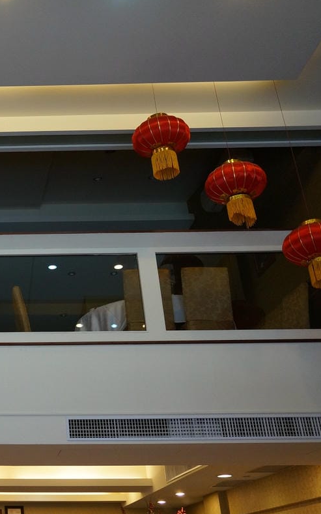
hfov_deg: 24.3
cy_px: 257
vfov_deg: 41.2
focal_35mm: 49
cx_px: -53
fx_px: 683
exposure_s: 1/160
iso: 640
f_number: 4
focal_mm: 21
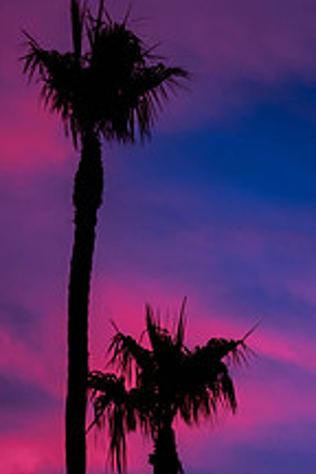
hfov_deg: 4.4
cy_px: 369
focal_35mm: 312
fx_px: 4108
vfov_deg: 6.6
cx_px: 48
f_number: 5.6
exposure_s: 1/50
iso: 400
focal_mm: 100
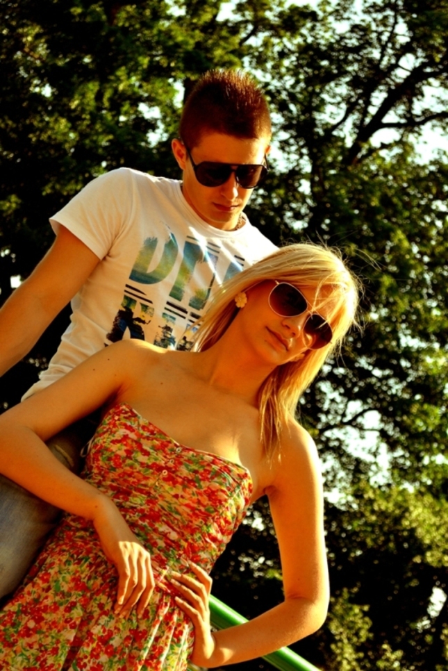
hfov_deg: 16.6
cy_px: 336
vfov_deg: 24.6
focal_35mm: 82
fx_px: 1538
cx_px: 224
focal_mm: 55
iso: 200
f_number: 6.3
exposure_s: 1/640
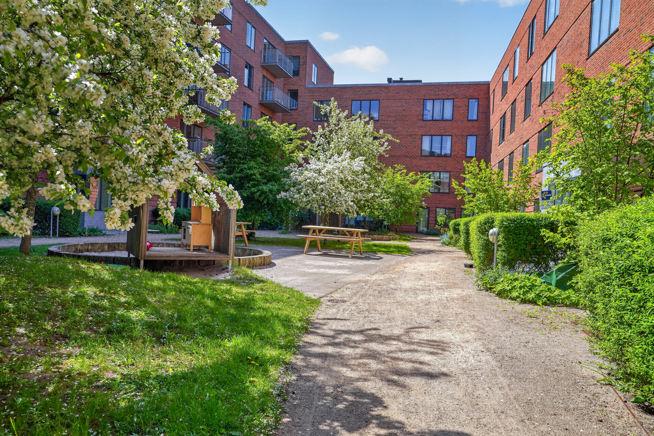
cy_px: 218
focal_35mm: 28
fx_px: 509
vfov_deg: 46.4
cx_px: 327
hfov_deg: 65.5
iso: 400
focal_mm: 28
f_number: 8
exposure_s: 1/80
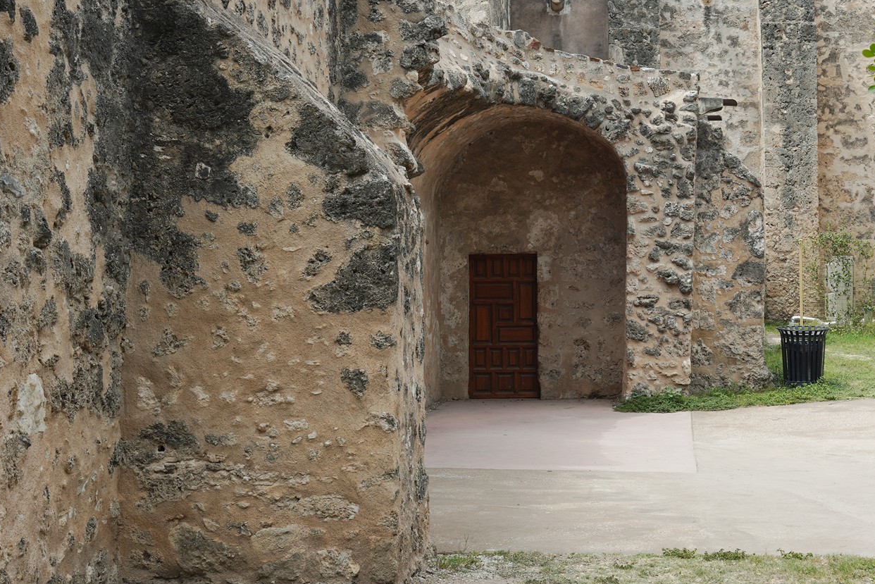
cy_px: 206
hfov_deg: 30.2
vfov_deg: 20.6
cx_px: 620
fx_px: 1605
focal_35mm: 66
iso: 100
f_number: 10
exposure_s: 1/100
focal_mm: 41
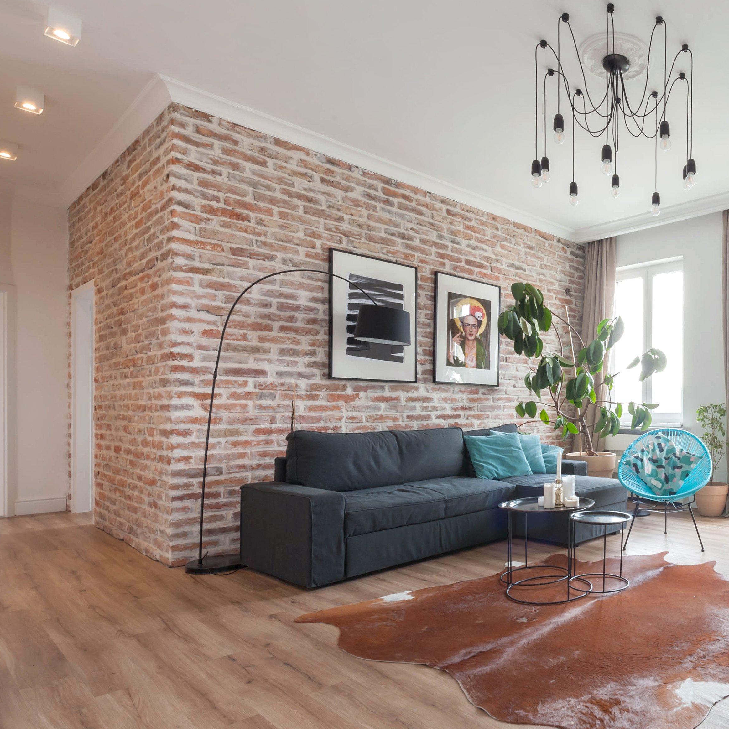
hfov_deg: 58.9
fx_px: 548
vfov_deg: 67.1
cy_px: 406
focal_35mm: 23
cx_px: 636
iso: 320
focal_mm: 15
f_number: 16
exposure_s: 1/2
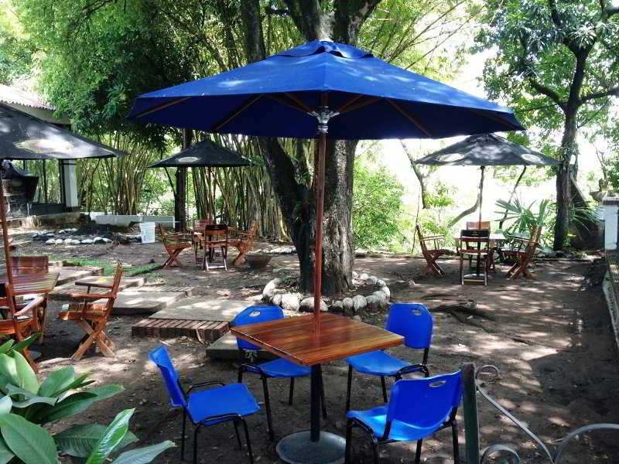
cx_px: 310
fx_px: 626
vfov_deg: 40.7
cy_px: 232
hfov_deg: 52.6
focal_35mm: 35
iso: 64
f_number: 2.4
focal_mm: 4.28
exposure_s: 1/60
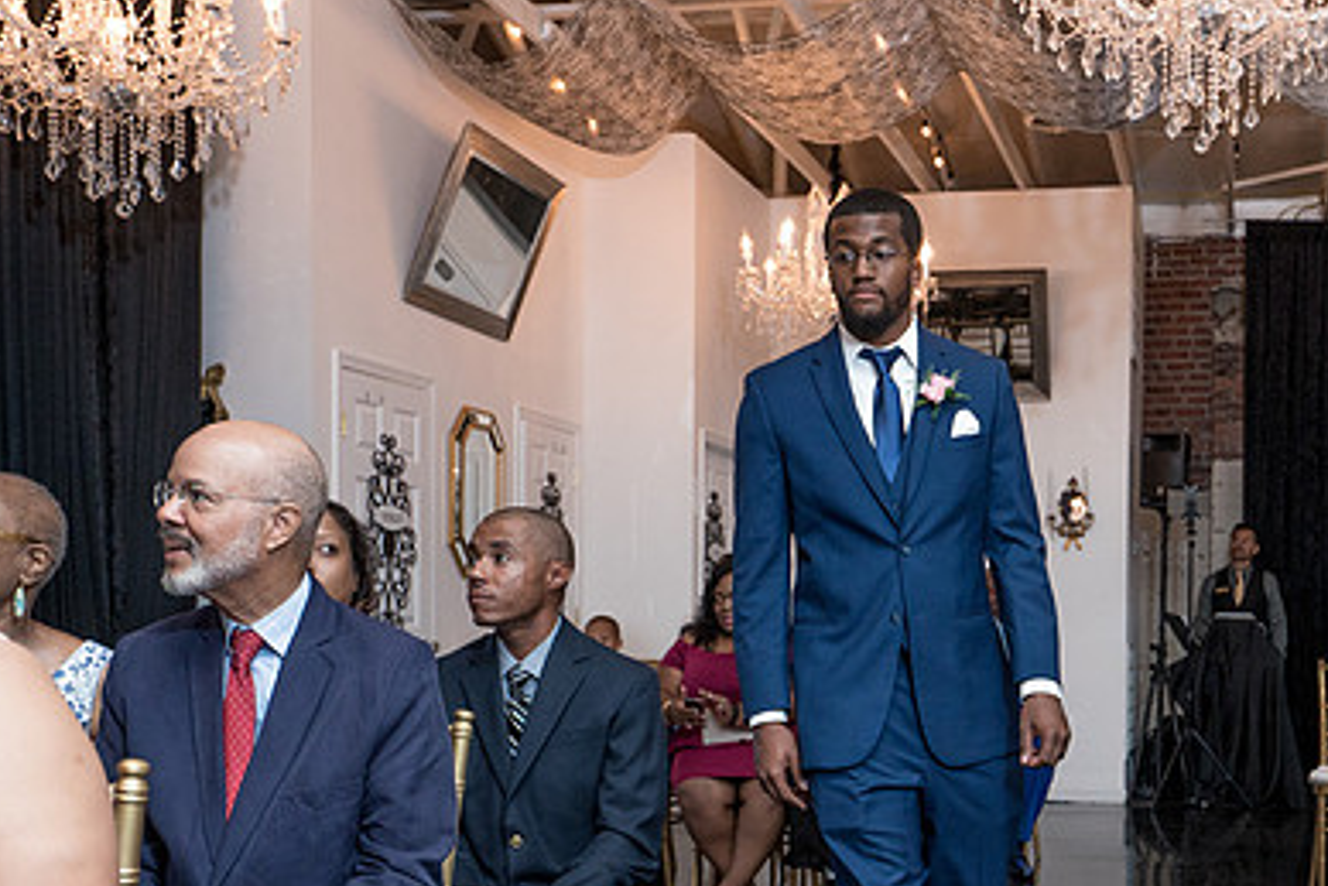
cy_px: 669
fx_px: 1845
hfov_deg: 39.0
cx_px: 907
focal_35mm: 50
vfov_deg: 26.7
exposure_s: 1/200
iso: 2000
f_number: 4
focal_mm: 29
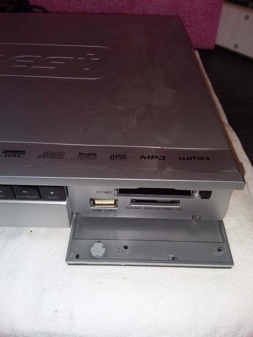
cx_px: 126
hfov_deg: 49.8
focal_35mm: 28
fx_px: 273
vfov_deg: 63.4
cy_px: 168
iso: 40
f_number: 1.9
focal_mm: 2.91
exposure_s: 1/214
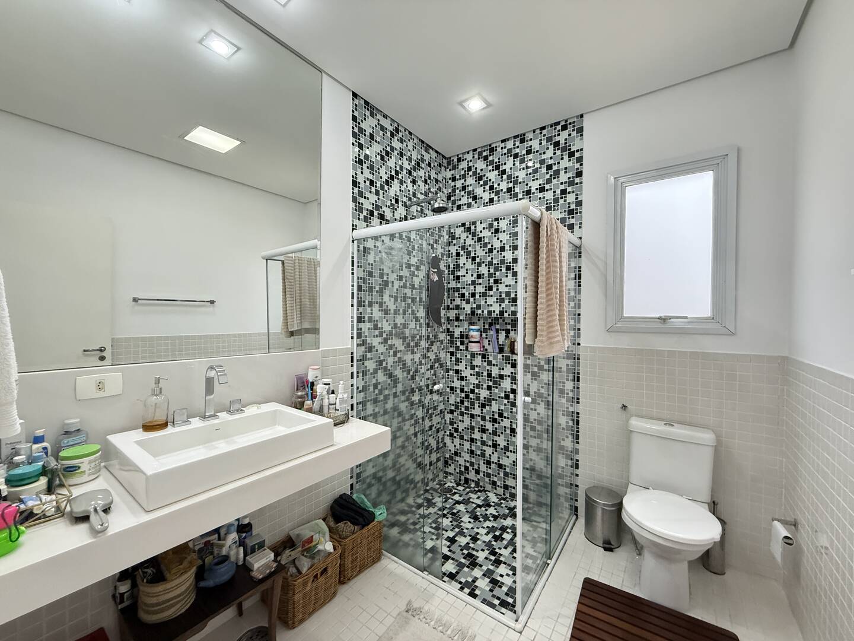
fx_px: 345
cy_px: 320
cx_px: 427
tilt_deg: +0.1
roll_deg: -0.6
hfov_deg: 102.1
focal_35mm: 14
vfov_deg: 85.7
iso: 640
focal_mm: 2.22
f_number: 2.2
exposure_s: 1/120
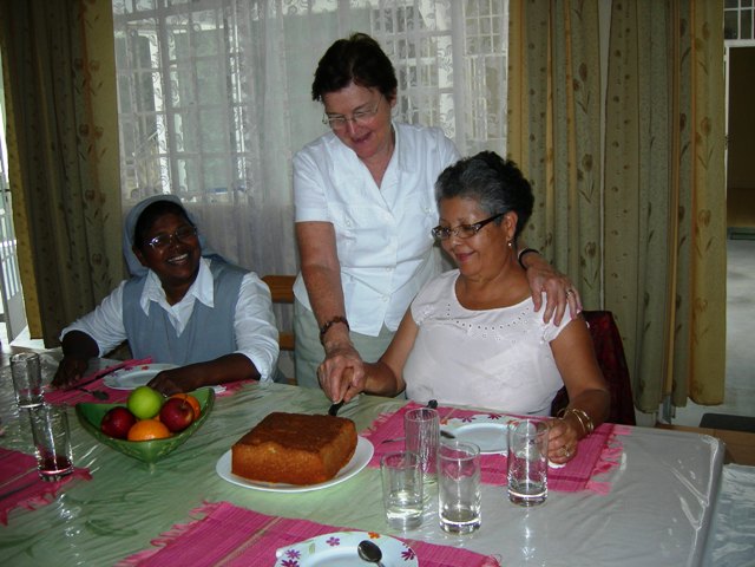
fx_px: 785
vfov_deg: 39.7
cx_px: 378
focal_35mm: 36
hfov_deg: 51.4
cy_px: 284
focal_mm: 7.5
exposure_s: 1/60.1
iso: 64
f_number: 2.7
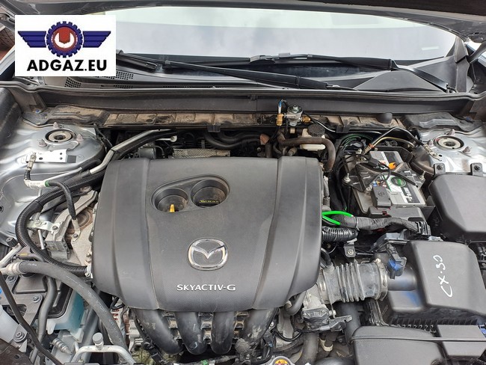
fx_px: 351
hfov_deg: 69.4
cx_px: 243
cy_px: 182
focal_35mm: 25
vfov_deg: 54.9
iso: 50
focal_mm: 4.65
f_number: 1.8
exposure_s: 1/100
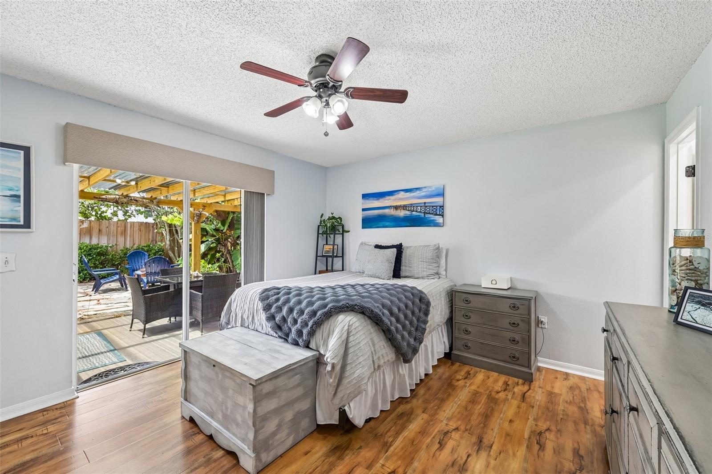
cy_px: 237
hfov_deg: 104.3
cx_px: 356
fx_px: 277
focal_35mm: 14
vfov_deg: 81.2
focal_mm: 14
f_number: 8
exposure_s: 1/60
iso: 400
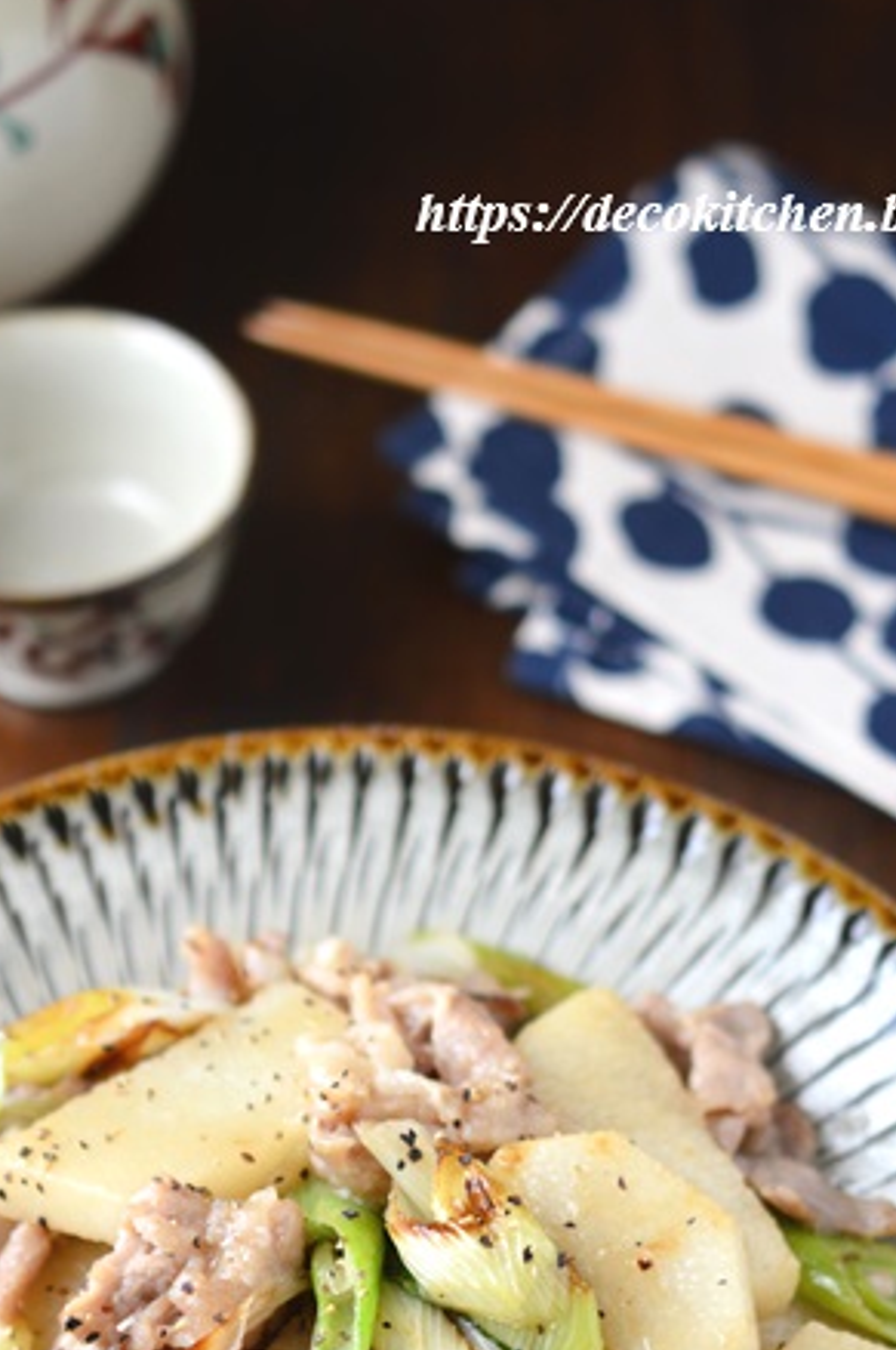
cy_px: 1033
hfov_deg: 14.2
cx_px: 423
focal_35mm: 96
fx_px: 3592
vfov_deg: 21.1
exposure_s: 1/13
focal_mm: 40
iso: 100
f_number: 3
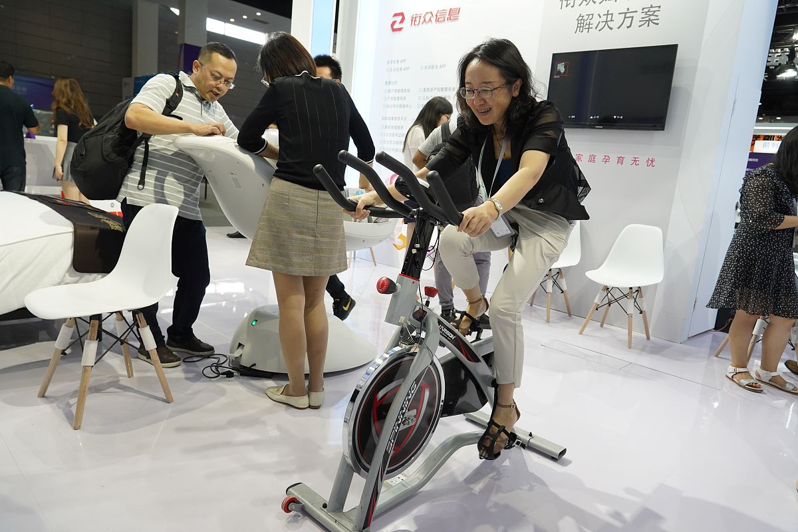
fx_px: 532
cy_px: 266
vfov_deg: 53.1
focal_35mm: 24
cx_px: 399
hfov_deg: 73.7
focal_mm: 24
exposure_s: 1/200
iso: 1600
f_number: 5
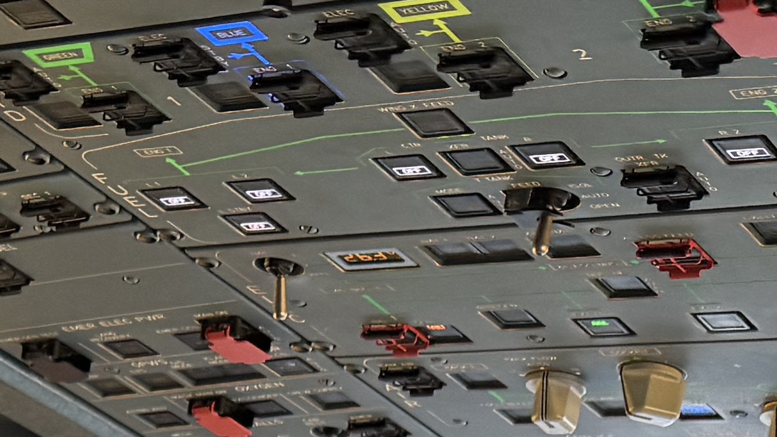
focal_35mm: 121
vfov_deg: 8.5
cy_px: 1298
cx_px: -71
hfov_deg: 17.2
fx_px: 2493
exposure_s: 1/110
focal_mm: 6.76
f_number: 1.78
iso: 200
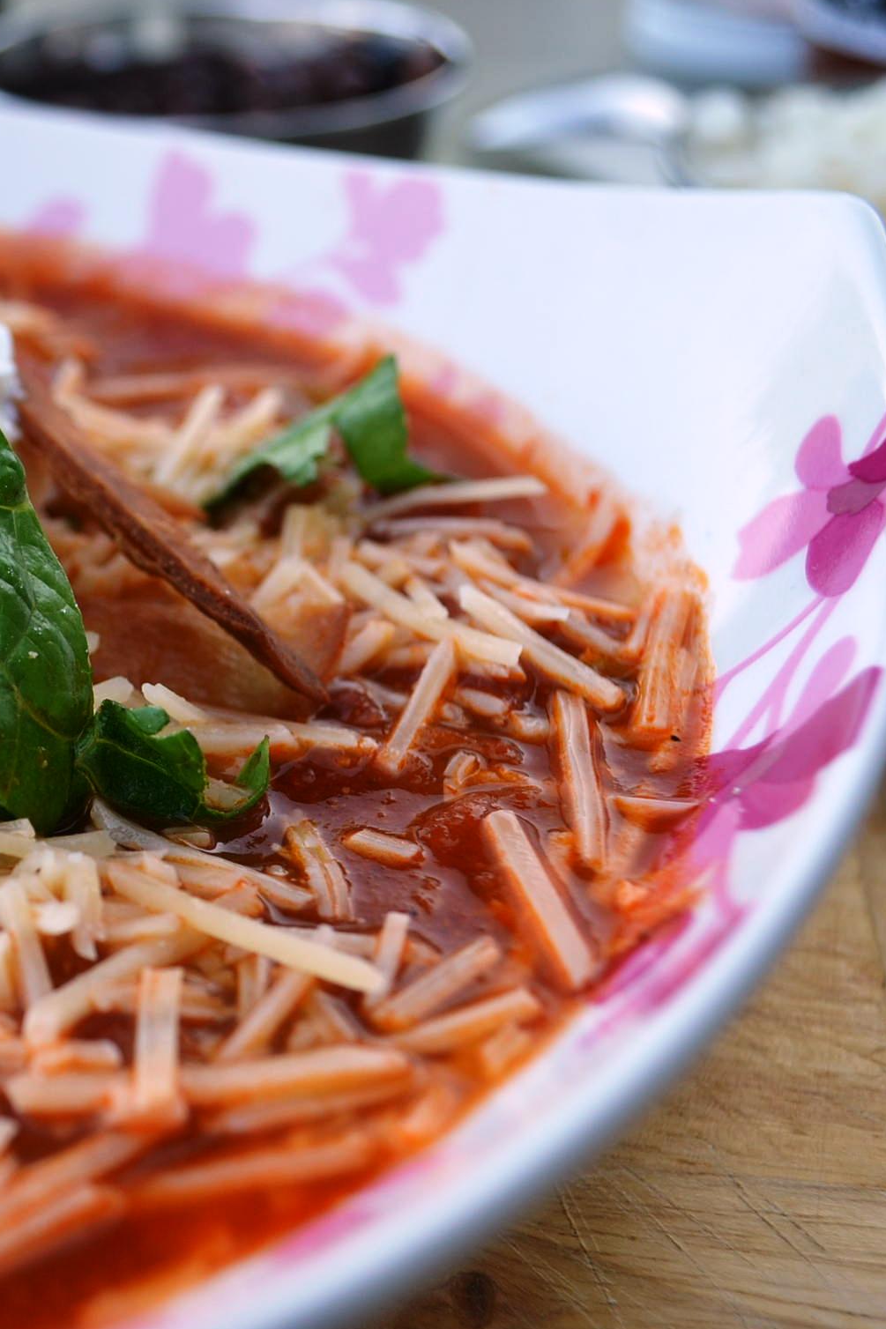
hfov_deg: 23.6
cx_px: 0
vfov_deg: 36.2
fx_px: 2031
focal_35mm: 55
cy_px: 672
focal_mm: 24
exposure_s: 1/125
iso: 160
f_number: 5.6
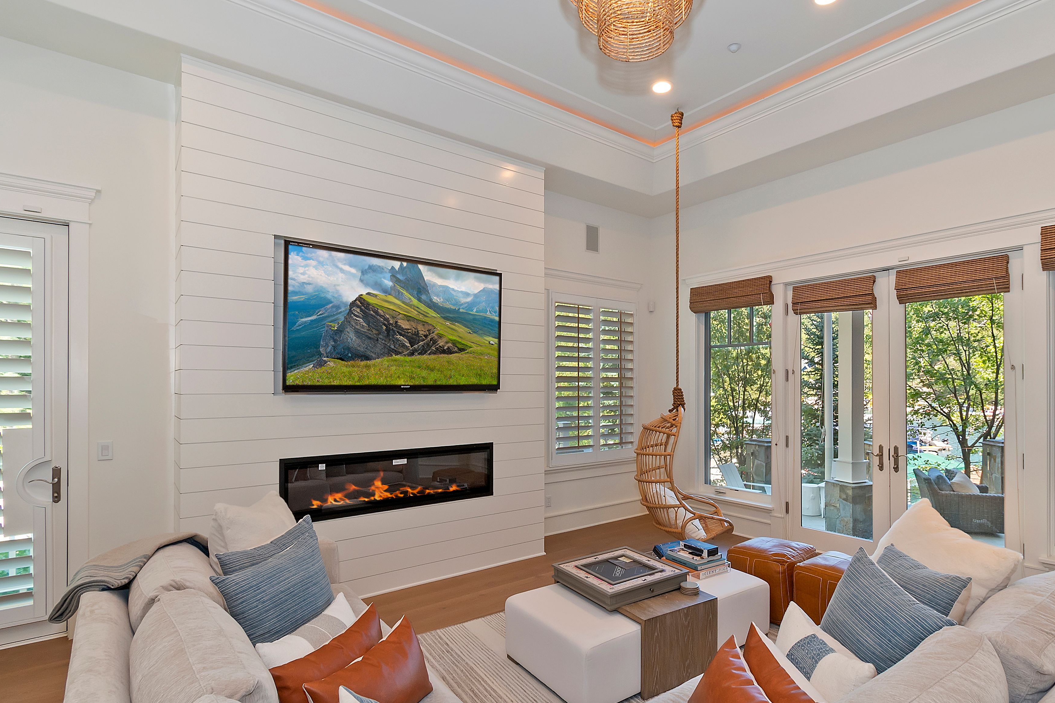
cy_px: 374
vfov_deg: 70.4
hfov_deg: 93.0
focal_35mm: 17
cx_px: 582
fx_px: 498
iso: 400
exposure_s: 1/30
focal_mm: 10
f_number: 8
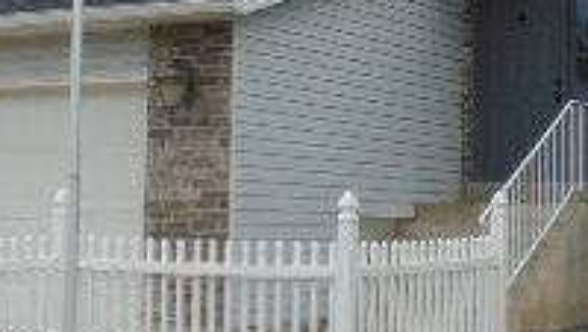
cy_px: 112
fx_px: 1358
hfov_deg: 24.2
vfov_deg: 13.9
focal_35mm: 87
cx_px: 435
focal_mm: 4.5
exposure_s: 1/200
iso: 80
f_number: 7.7
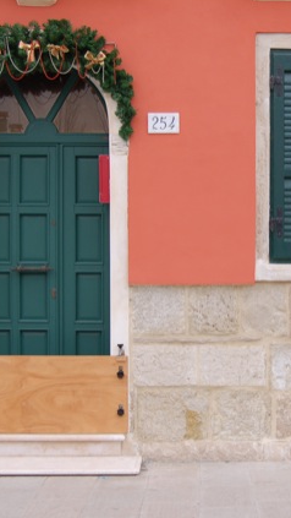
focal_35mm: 57
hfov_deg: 20.9
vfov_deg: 36.6
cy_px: 259
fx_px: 782
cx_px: 212
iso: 200
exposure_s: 1/100
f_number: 5
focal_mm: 24
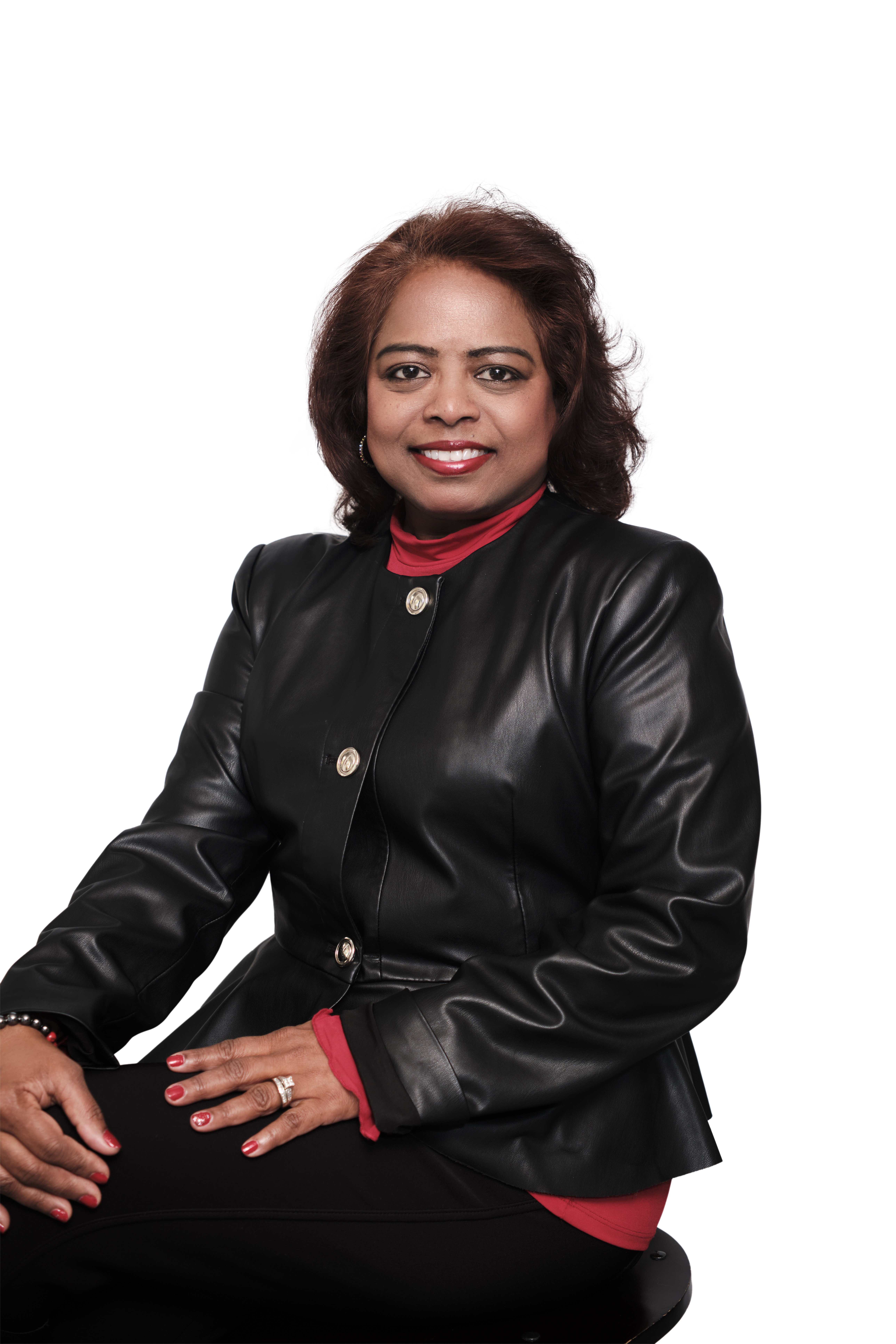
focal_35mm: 48
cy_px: 672
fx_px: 1792
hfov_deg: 28.1
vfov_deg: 41.1
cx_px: 448
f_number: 3.2
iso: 125
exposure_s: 1/200
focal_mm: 31.9
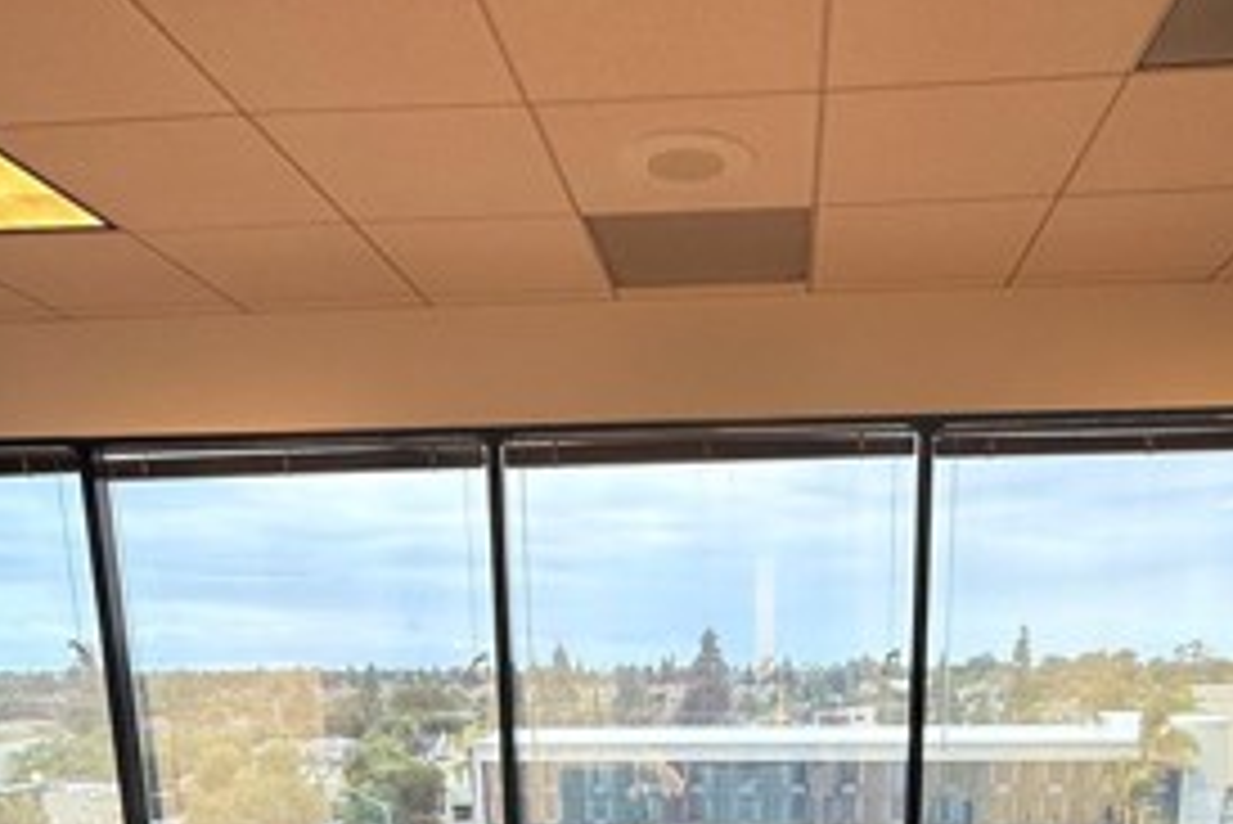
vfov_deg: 33.0
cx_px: 702
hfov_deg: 55.6
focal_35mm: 34
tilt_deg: -14.2
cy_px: 950
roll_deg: +0.1
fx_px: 1165
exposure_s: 1/120
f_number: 2.2
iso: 125
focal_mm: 2.22
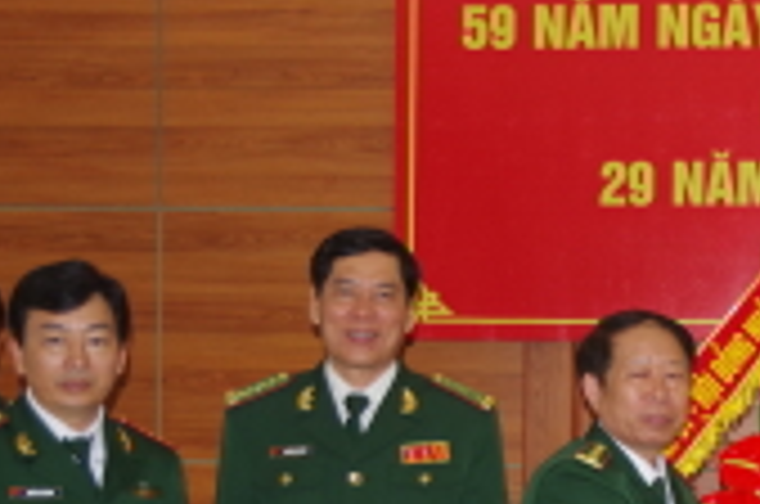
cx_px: 886
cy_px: 486
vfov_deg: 9.9
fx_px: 2887
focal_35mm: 137
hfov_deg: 14.6
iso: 400
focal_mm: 28
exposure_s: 1/100
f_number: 4
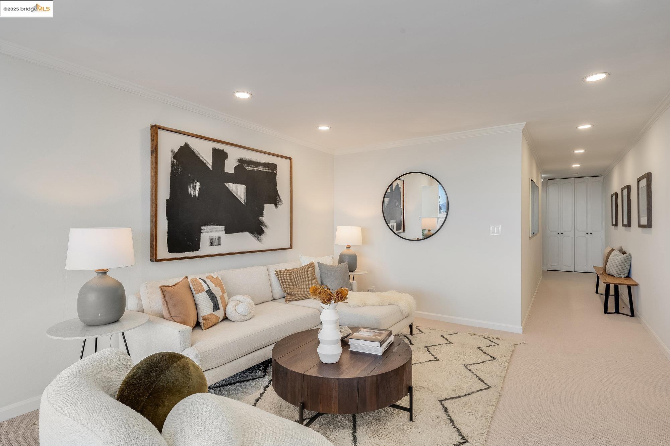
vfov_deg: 67.4
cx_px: 335
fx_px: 335
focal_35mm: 18
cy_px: 223
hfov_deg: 90.0
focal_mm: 18
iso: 200
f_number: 11
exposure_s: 1/13
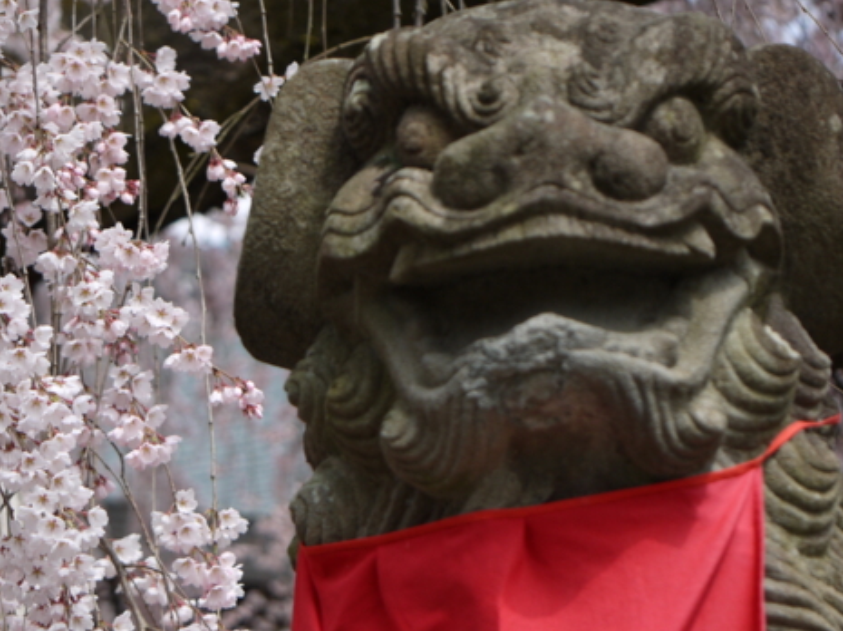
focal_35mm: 155
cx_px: 232
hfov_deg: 12.7
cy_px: 432
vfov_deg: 9.6
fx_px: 3772
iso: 100
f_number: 3.2
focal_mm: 45
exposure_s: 1/1300
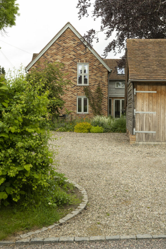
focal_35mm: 44
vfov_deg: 44.3
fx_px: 304
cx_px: 94
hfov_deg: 30.5
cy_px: 105
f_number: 5
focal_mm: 38
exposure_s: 1/125
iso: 64
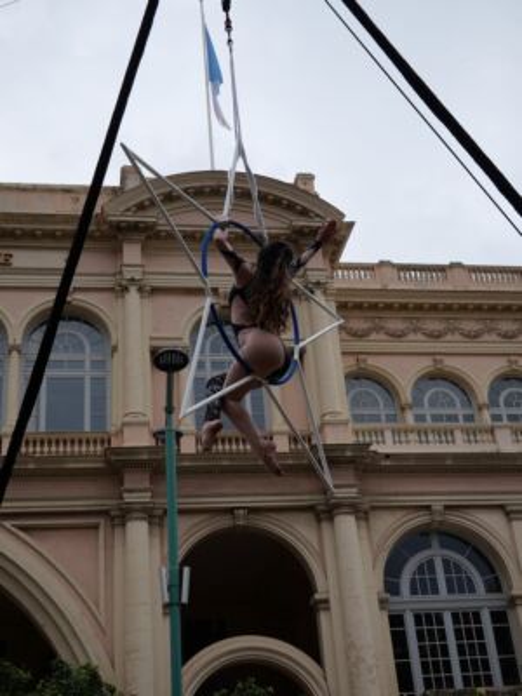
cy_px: 348
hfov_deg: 29.1
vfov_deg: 38.2
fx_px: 1005
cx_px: 261
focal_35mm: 50
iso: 200
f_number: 5
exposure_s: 1/500
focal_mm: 25
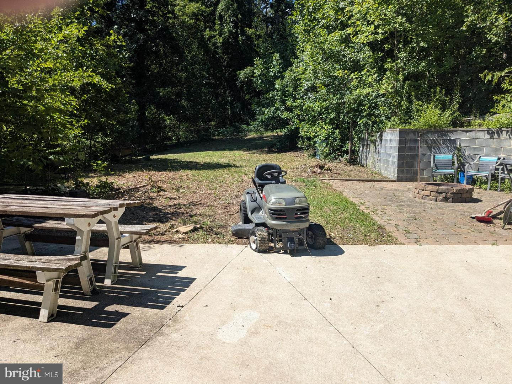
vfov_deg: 51.4
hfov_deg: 65.3
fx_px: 399
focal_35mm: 27
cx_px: 256
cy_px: 192
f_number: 1.73
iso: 73
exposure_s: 1/3344
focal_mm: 4.38
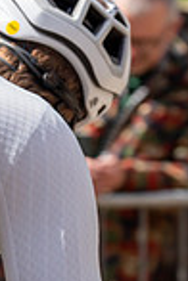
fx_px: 2170
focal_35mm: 277
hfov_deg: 4.9
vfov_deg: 7.4
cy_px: 265
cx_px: -173
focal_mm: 70
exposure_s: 1/1000
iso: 250
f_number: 5
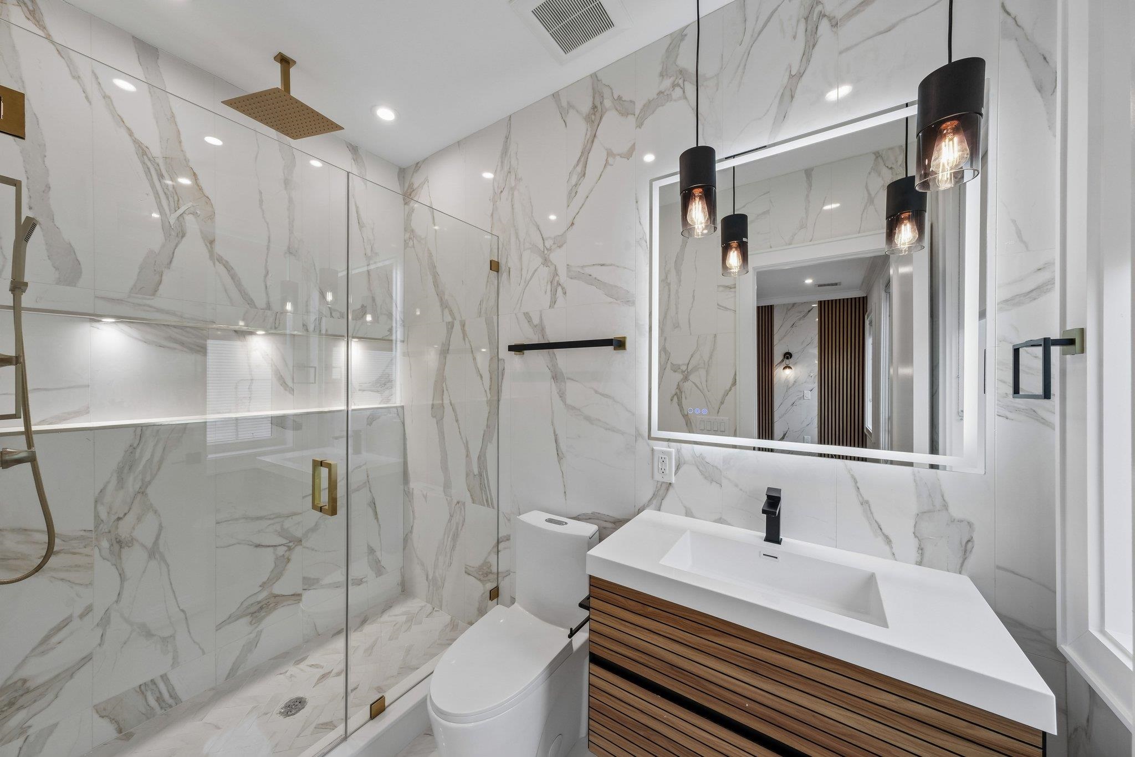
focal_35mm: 12
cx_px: 568
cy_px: 378
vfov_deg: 90.0
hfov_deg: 112.6
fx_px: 378
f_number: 8
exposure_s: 1/60
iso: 320
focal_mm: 8
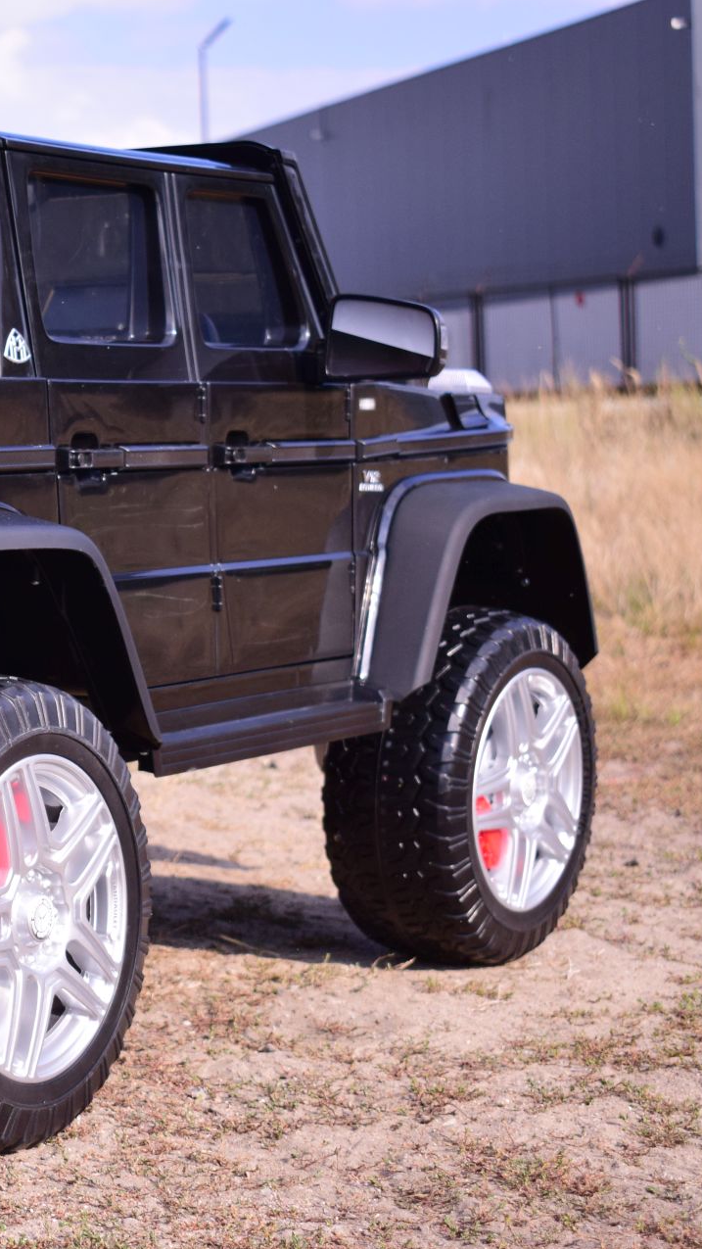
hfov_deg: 14.1
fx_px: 2740
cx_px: -198
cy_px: 626
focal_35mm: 83
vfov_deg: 25.7
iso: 500
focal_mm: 35
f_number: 4.5
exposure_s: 1/2000
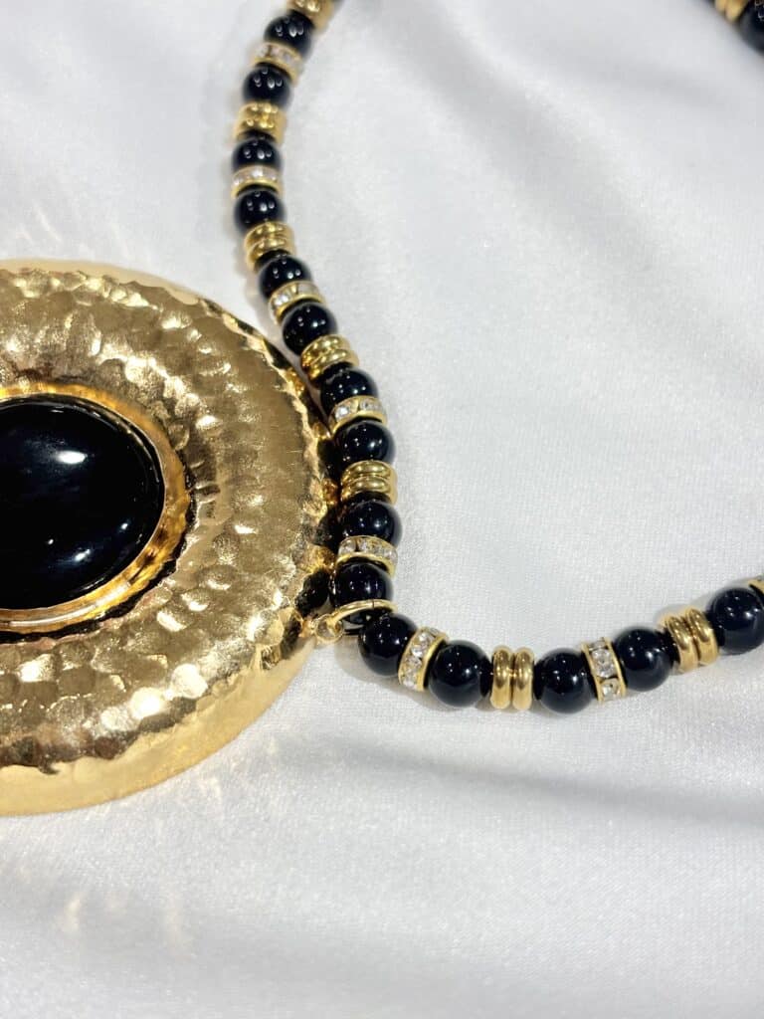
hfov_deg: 28.0
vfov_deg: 36.8
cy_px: 510
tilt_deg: -50.4
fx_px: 1530
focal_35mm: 52
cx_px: 382
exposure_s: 1/190
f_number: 1.6
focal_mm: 5.96
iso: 32
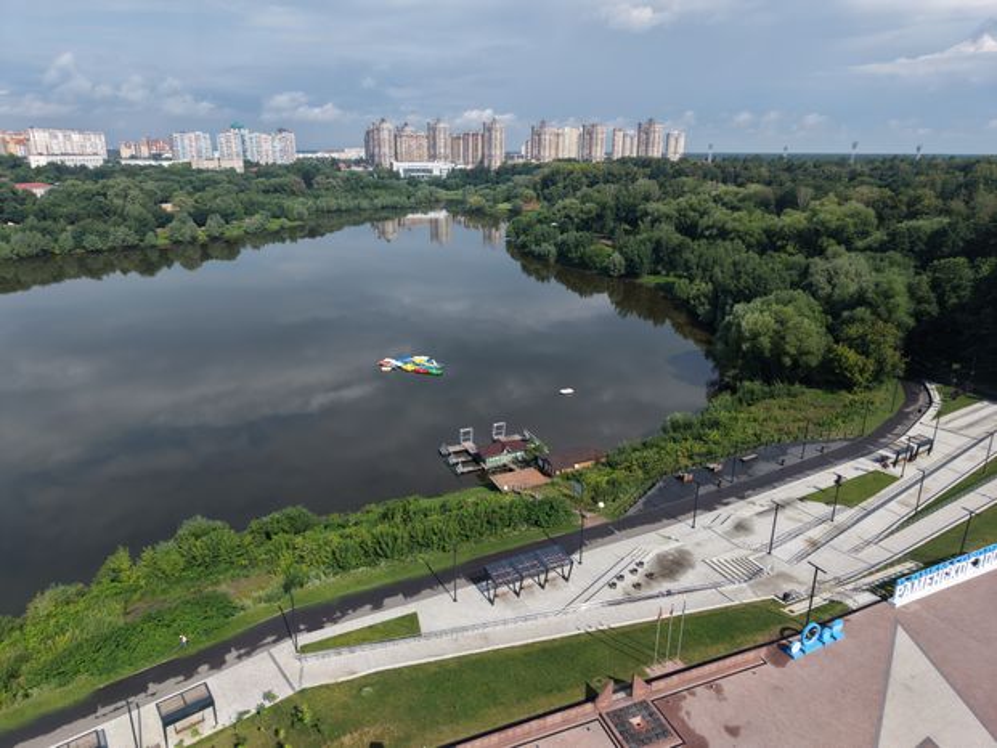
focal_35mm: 24
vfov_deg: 56.8
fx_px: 691
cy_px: 374
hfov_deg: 71.6
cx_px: 498
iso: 140
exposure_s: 1/640
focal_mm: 8.67
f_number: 1.8
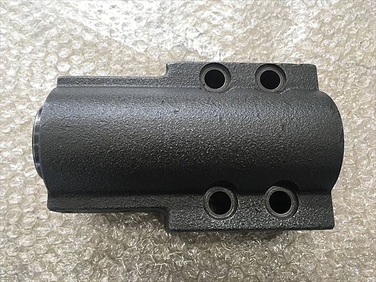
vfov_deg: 48.2
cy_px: 141
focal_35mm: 29
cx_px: 188
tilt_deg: -77.1
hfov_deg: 61.7
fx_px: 315
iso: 32
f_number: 2.2
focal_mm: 4.15
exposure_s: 1/30
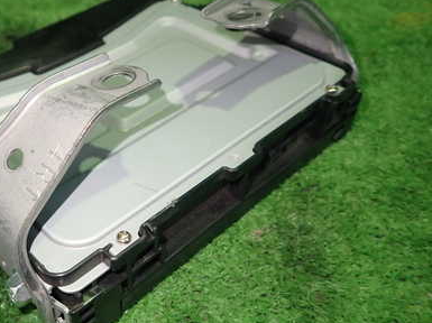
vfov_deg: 36.7
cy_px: 148
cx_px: 113
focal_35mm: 39
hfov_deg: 46.4
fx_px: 486
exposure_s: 1/30
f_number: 2
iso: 200
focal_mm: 4.5
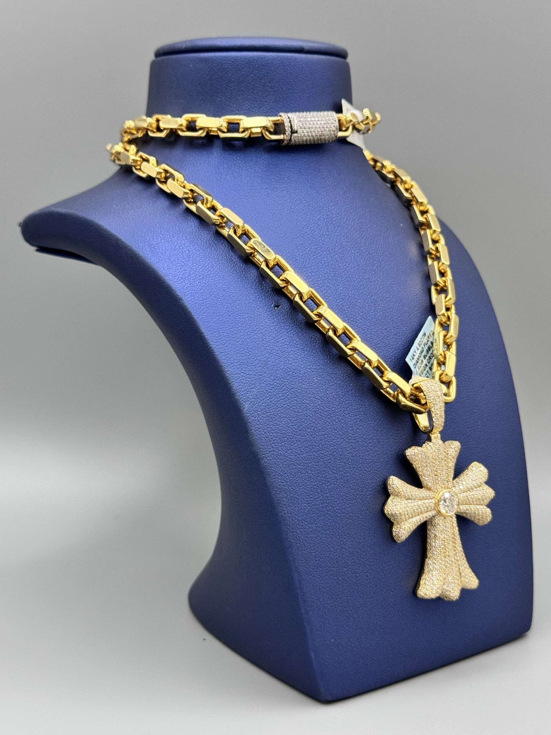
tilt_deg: -7.9
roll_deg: +1.3
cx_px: 278
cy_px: 360
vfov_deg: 38.9
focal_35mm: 49
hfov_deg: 29.7
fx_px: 1040
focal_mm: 6.86
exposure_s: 1/60
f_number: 1.78
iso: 250
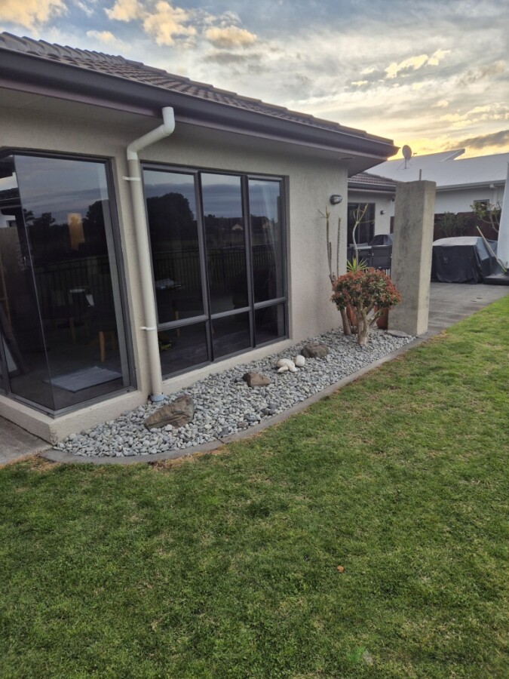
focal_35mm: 23
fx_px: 451
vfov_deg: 73.9
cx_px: 254
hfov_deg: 58.9
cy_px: 340
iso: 25
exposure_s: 1/698
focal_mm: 5.4
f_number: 1.8
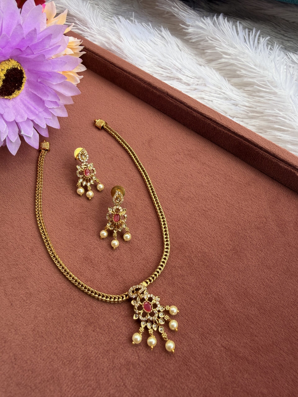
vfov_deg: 71.6
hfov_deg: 56.8
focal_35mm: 24
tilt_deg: -59.9
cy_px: 198
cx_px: 149
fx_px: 275
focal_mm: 2.22
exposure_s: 1/121
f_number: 2.2
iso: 50
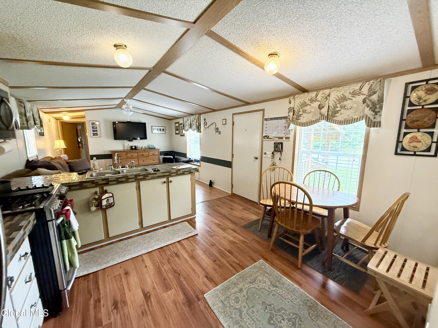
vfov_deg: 85.7
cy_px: 164
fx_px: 177
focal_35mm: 14
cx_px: 219
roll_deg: +0.4
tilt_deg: -8.2
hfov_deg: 102.1
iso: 640
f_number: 2.2
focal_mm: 2.22
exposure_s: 1/120
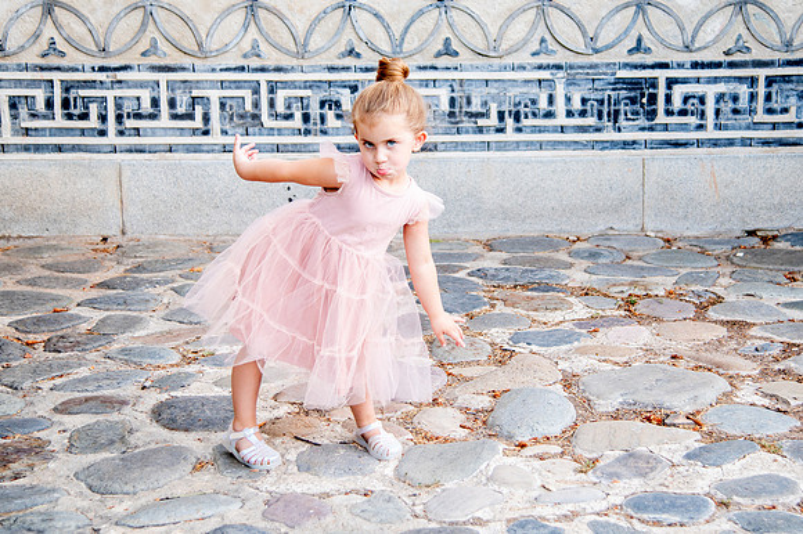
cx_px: 478
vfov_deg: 20.7
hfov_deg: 30.6
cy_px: 211
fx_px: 1463
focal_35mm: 66
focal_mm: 52
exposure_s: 1/200
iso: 640
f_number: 4
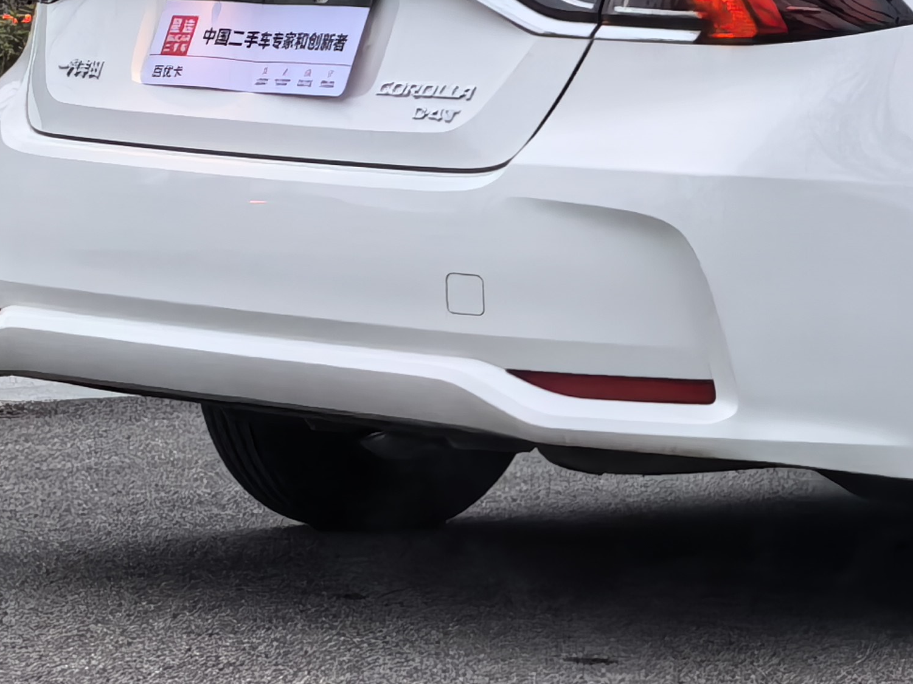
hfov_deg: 9.7
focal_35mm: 202
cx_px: 1091
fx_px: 5326
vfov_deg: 7.3
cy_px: 218
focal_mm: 6.98
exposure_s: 1/167
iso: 250
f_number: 1.4
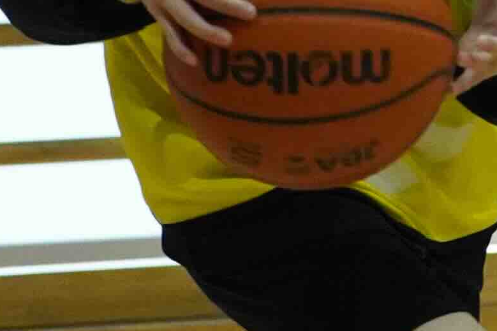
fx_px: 13401
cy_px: -490
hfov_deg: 2.1
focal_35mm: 971
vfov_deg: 1.4
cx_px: 1457
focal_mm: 126
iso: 6400
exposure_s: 1/500
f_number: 5
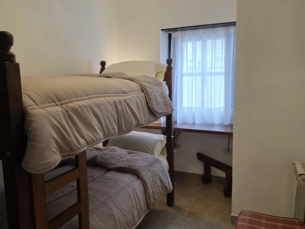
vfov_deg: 58.9
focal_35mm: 23
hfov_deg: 73.9
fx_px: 203
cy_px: 114
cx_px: 152
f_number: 1.7
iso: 200
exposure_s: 1/100
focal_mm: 6.3
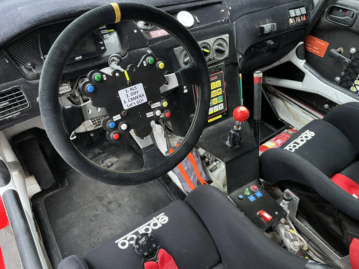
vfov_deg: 53.1
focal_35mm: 26
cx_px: 180
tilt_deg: -42.6
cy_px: 134
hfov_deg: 67.3
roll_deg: -6.5
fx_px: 270
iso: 640
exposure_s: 1/40
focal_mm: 5.1
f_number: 1.6
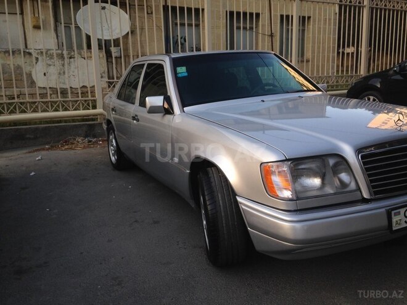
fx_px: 388
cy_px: 152
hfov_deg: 55.4
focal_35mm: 33
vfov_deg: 42.9
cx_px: 204
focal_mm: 4.12
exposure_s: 1/128
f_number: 2.4
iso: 50
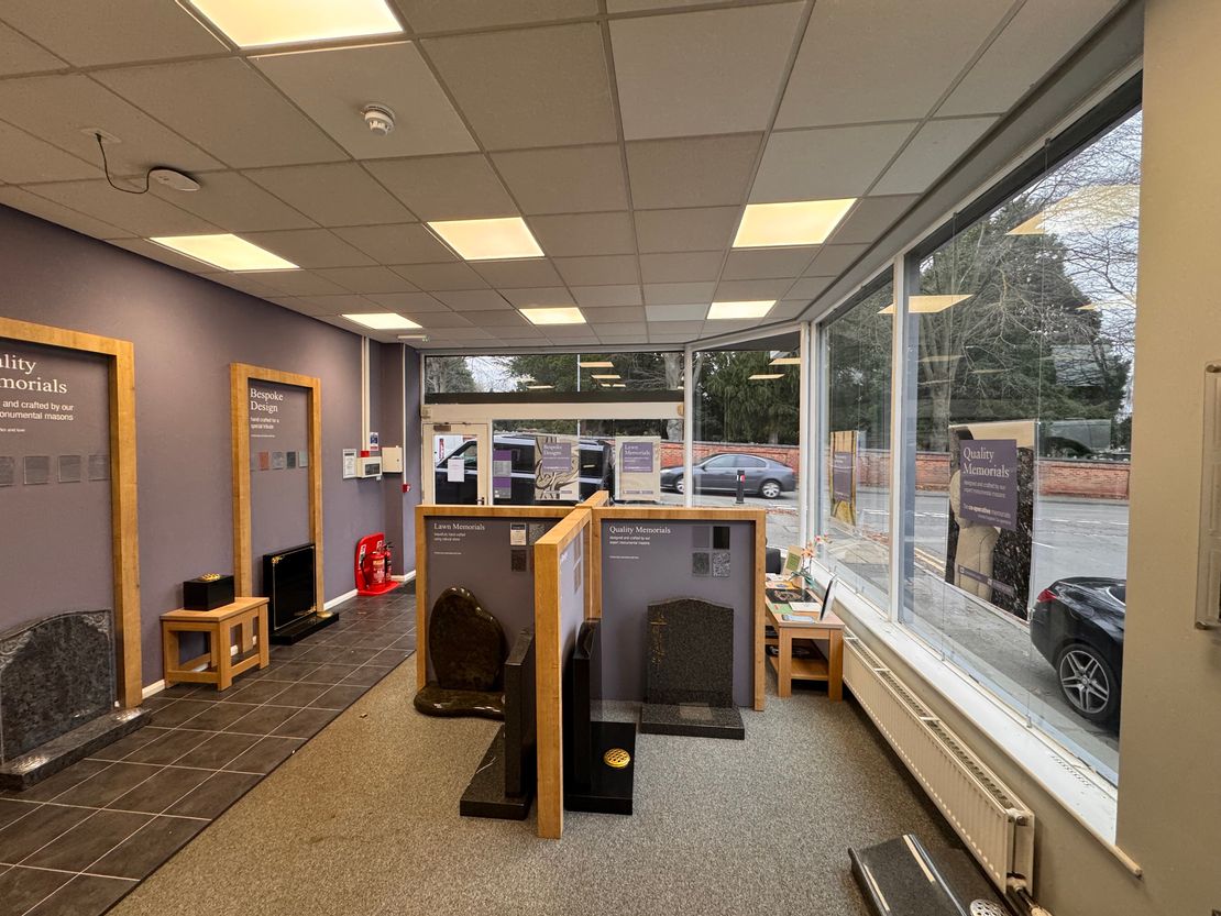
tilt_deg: -0.1
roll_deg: +0.0
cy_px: 458
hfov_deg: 102.1
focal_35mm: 14
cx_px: 610
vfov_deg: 85.7
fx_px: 494
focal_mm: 2.22
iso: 160
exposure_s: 1/100
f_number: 2.2
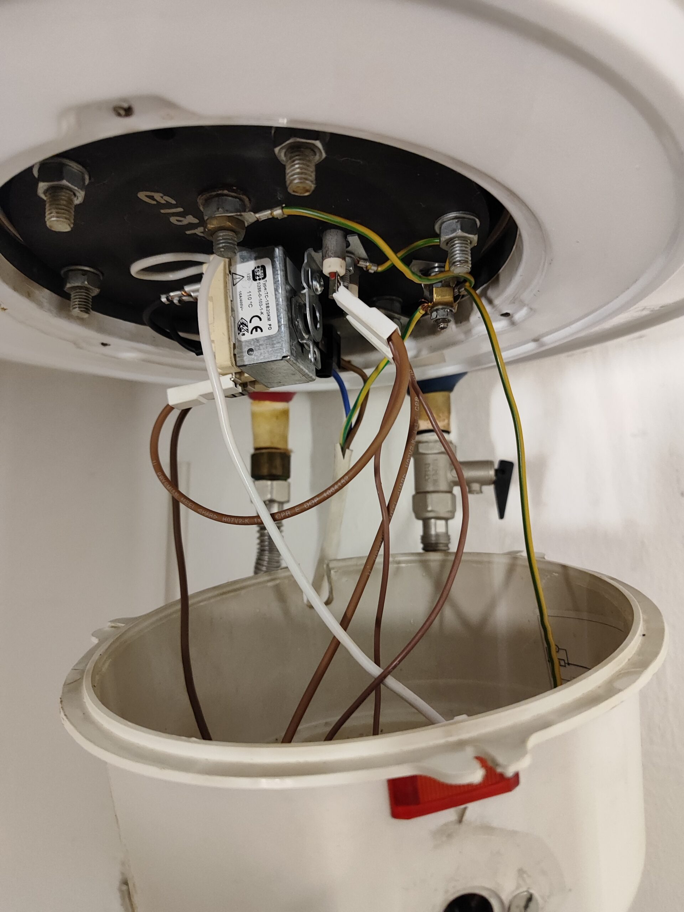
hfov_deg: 56.8
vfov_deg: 71.6
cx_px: 342
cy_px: 456
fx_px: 632
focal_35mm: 24
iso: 1968
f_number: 1.89
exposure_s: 1/50
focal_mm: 5.89
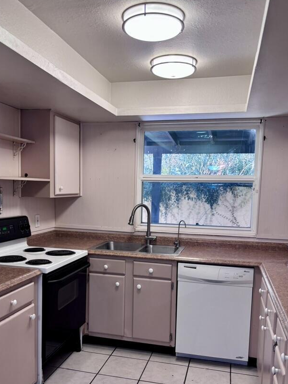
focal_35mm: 33
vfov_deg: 55.0
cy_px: 230
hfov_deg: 42.9
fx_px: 366
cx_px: 131
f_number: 1.6
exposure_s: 1/60
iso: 100
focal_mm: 5.96
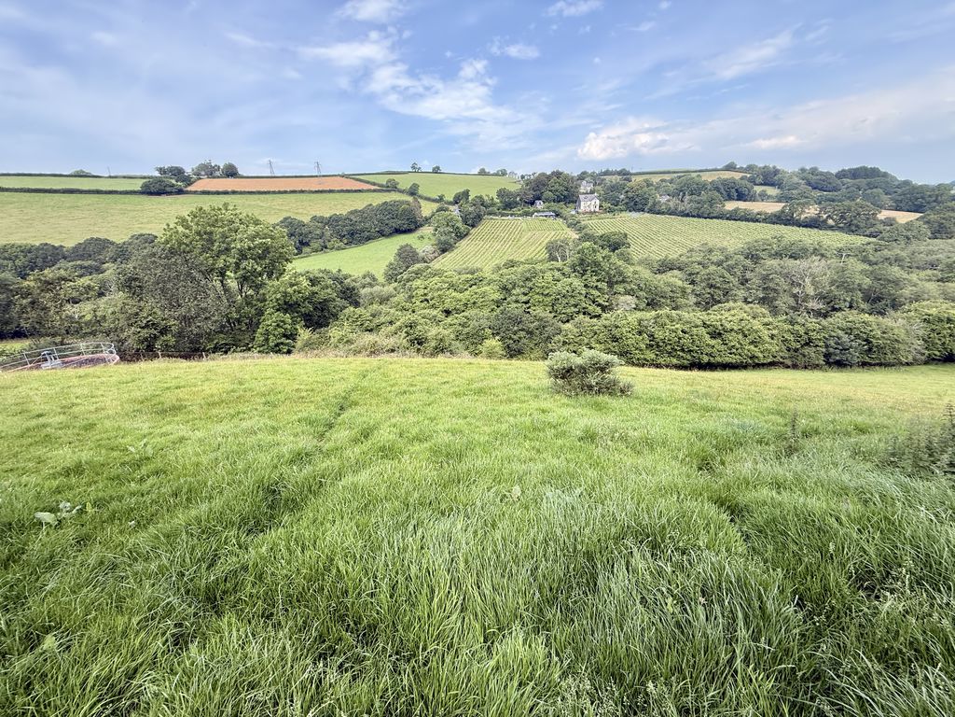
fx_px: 386
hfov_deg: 102.1
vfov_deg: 85.7
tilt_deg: -20.6
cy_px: 358
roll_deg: +2.8
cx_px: 478
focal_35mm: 14
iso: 50
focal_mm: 2.22
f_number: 2.2
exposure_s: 1/333
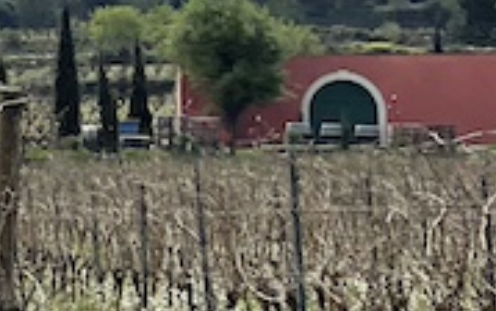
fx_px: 3340
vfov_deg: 5.3
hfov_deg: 8.1
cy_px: -56
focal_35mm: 247
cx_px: -477
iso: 25
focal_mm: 6
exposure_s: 1/3984
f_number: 2
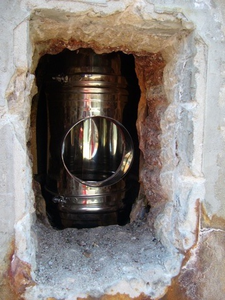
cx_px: 112
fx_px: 303
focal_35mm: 35
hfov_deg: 40.7
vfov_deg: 52.6
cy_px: 150
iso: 80
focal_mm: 5.8
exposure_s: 1/100
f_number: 2.8
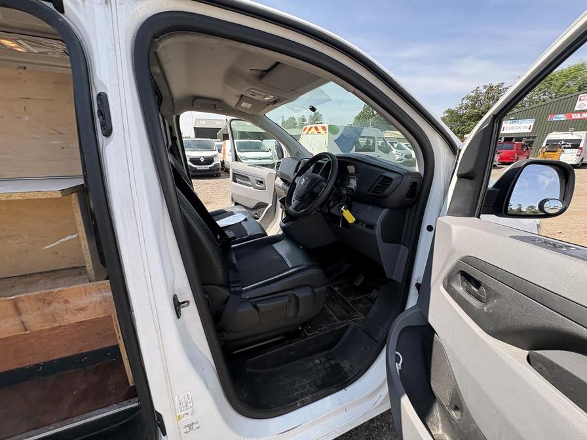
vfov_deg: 85.7
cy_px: 220
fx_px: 237
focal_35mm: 14
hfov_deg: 102.1
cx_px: 294
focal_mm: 2.22
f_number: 2.2
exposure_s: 1/578
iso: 50
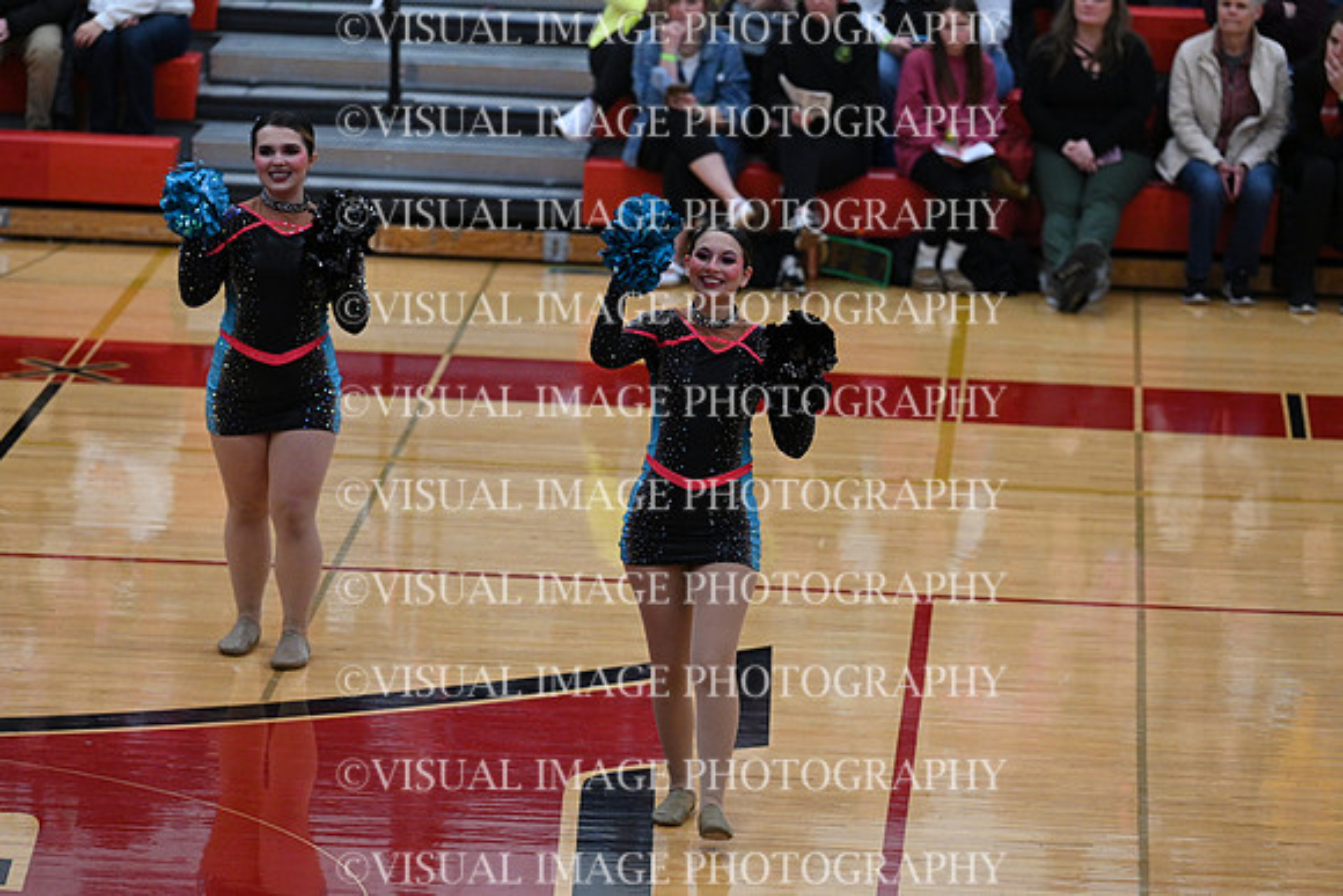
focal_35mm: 200
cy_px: 448
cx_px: 672
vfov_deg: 6.9
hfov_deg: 10.3
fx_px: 7463
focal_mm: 200
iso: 4000
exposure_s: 1/400
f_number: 4
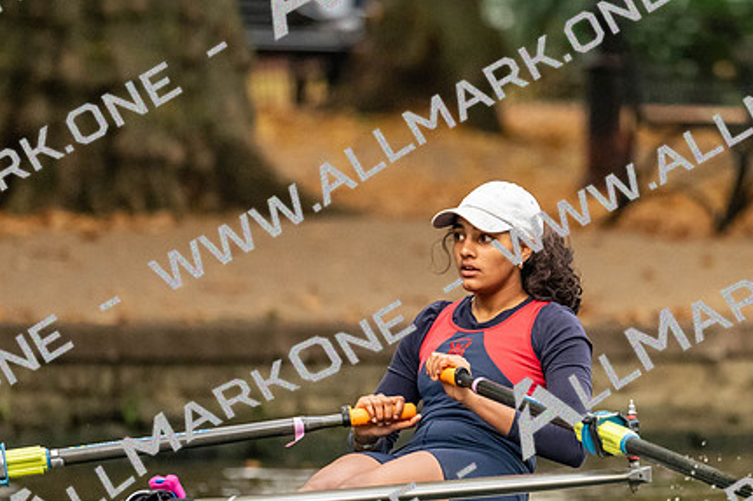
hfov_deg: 2.6
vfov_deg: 1.7
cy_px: 295
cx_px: 363
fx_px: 16872
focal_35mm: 807
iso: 4000
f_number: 4.5
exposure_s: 1/2500
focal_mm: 400
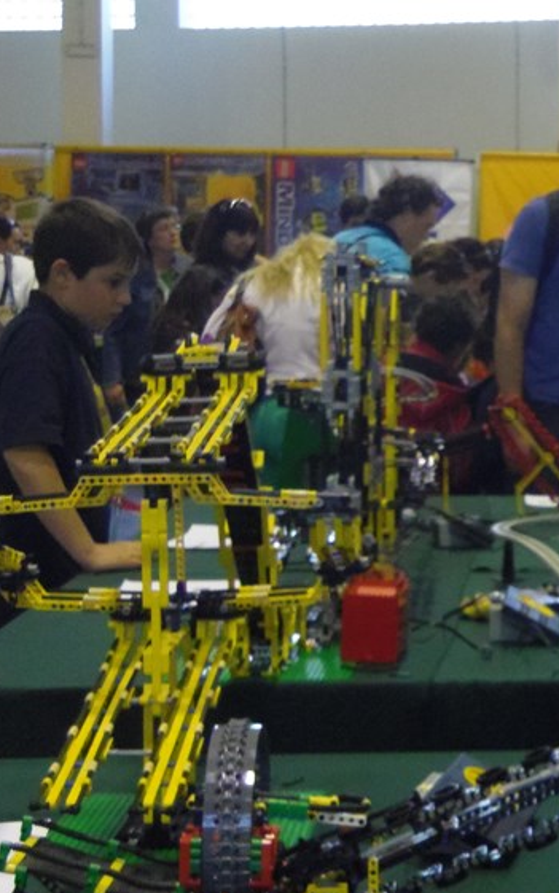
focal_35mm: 87
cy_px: 484
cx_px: 804
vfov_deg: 23.8
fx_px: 2119
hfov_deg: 14.2
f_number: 4.6
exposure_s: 1/30
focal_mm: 8.4
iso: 400
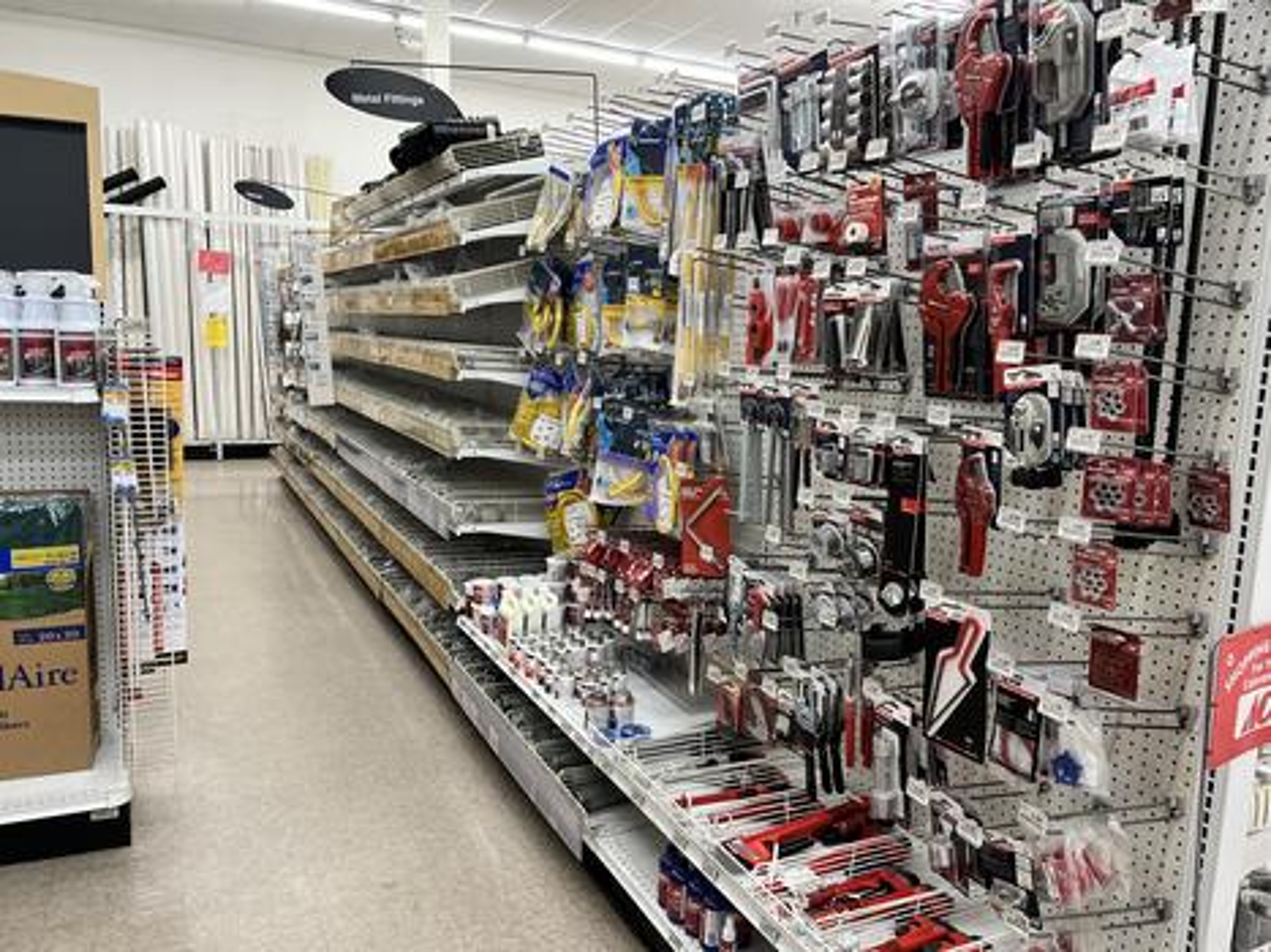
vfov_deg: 53.0
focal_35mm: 26
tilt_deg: -9.3
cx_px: 636
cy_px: 476
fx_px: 954
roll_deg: -2.1
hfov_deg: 67.3
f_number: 1.5
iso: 125
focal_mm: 5.7
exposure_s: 1/120
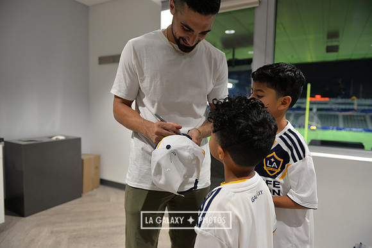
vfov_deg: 53.2
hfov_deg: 73.7
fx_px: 248
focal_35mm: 24
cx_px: 186
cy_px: 124
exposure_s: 1/80
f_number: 2.8
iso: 800
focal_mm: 24
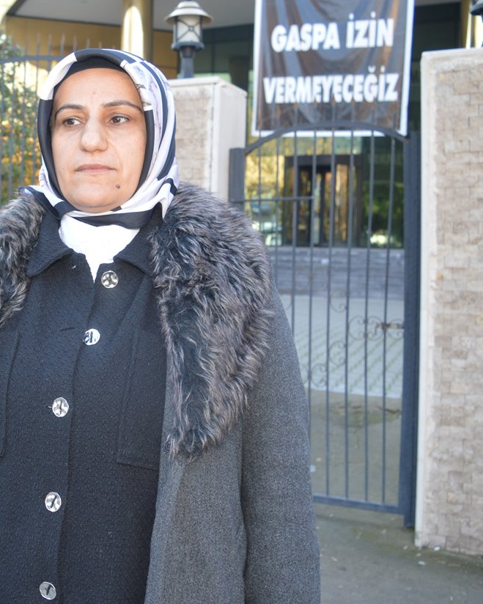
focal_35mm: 42
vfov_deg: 43.8
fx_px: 751
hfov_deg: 33.7
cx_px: 44
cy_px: 319
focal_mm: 18
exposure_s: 1/125
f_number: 4
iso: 250
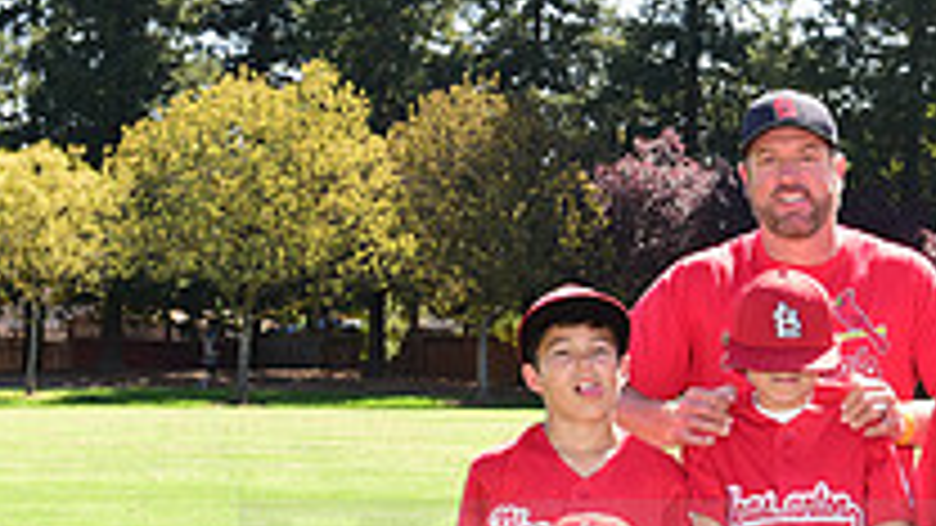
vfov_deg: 7.4
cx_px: 994
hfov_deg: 12.9
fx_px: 4070
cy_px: 560
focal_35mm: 164
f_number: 8
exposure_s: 1/160
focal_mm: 56
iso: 320
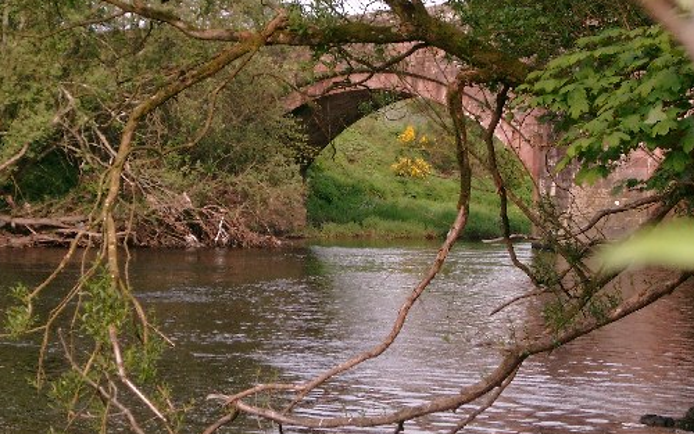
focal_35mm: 118
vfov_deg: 11.1
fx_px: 2233
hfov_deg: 17.6
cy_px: 186
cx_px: 257
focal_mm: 17.7
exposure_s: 1/400
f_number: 4.2
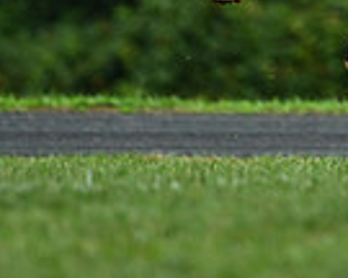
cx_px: 428
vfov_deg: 1.0
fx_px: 16562
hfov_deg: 1.2
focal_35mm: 1608
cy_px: -171
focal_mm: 400
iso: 1400
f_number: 4.5
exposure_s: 1/1250
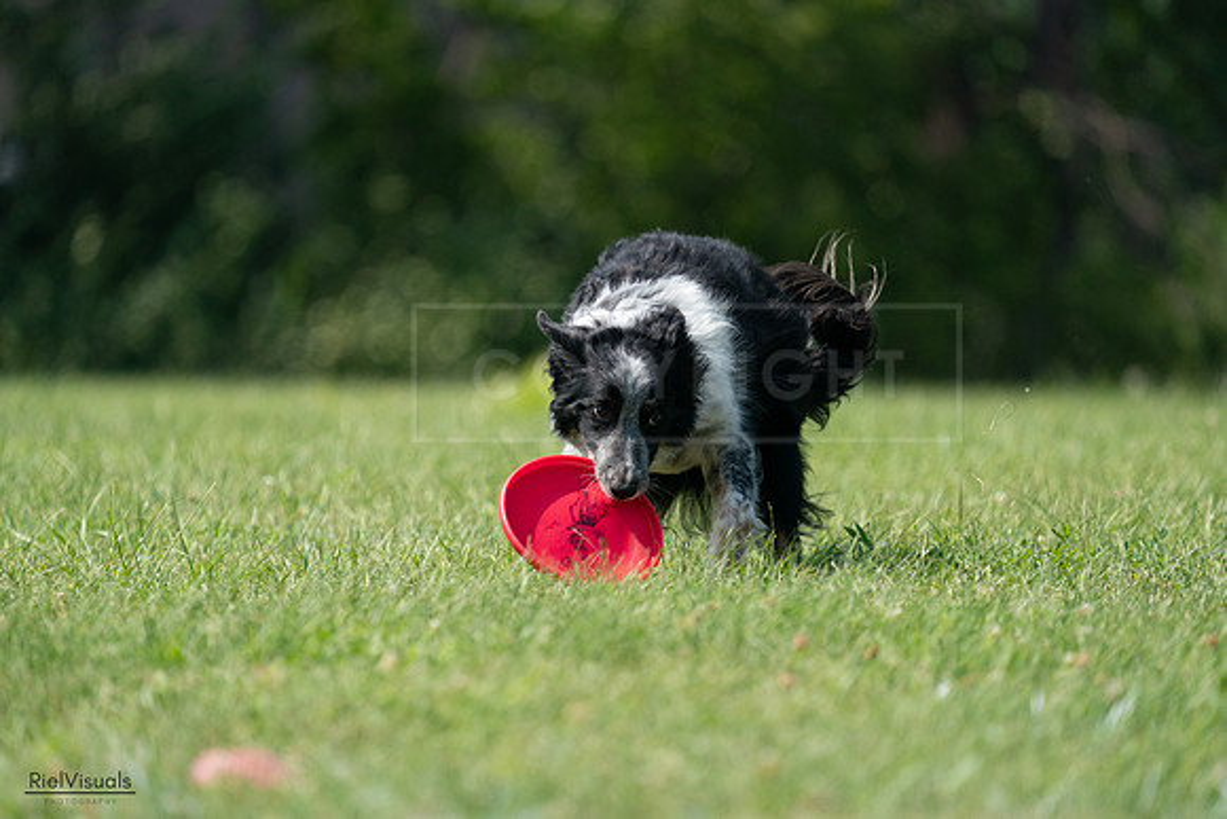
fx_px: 17658
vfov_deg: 2.7
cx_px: 614
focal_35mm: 518
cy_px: 410
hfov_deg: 4.0
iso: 1250
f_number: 6.3
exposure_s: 1/4000
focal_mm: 518
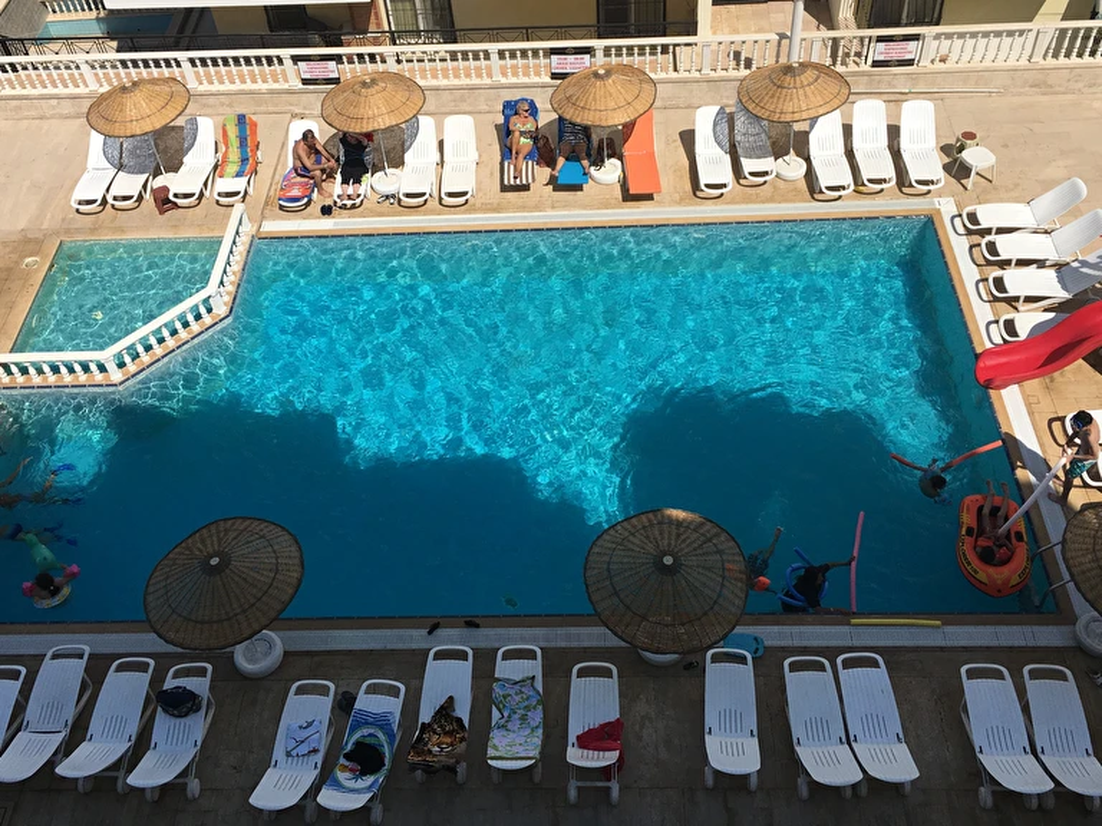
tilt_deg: -47.5
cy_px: 413
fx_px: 923
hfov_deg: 61.7
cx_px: 551
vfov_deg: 48.2
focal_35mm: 29
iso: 25
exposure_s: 1/3344
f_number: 2.2
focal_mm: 4.15
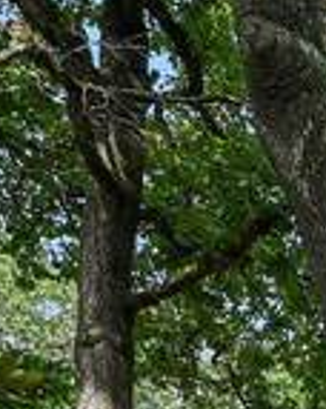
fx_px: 1789
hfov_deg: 7.5
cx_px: 1281
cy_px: 904
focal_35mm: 148
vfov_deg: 11.3
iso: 400
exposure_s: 1/320
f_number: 8
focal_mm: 22
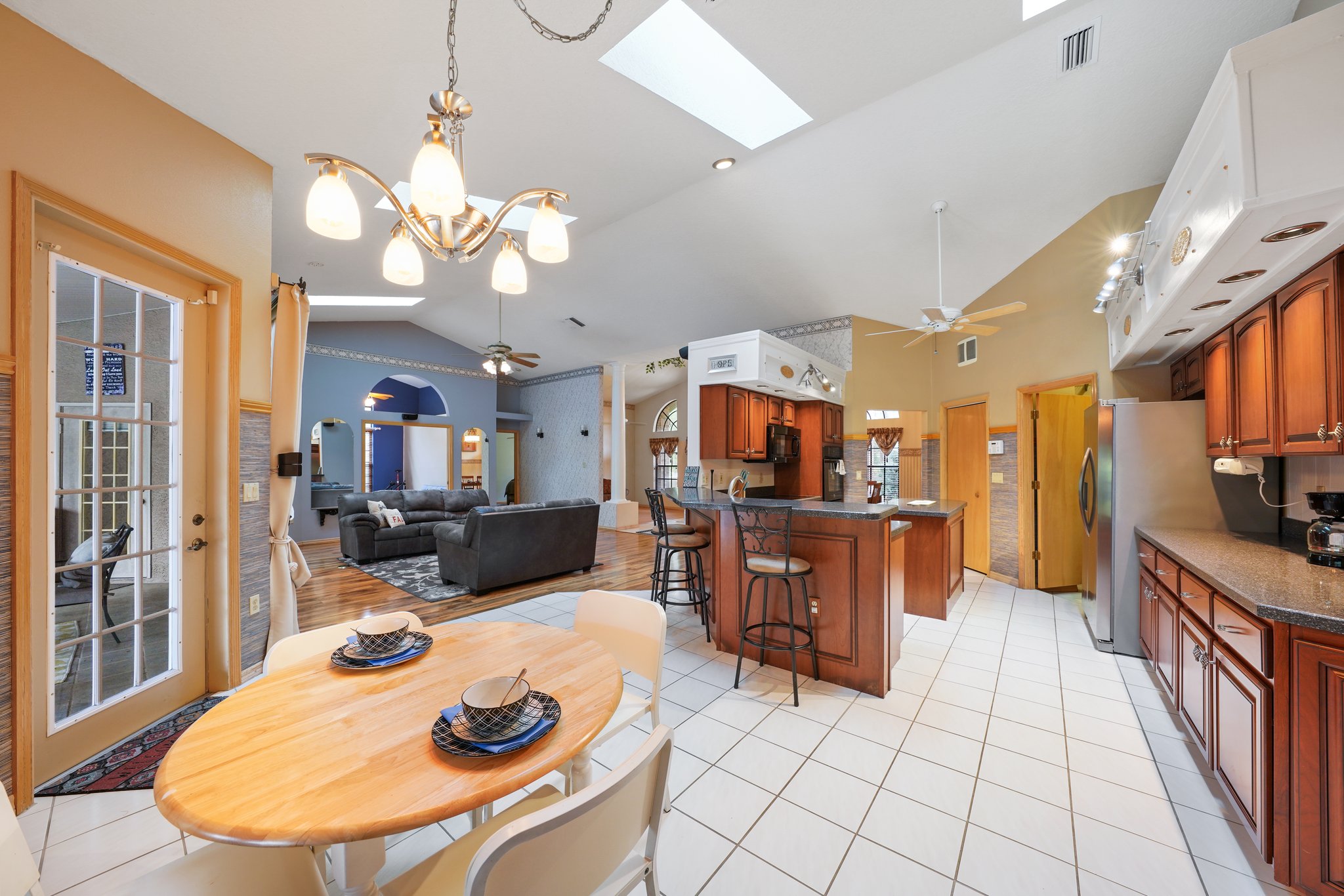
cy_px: 448
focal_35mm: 12
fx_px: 448
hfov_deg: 112.6
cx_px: 672
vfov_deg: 90.0
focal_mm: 12
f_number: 8
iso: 400
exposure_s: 1/4
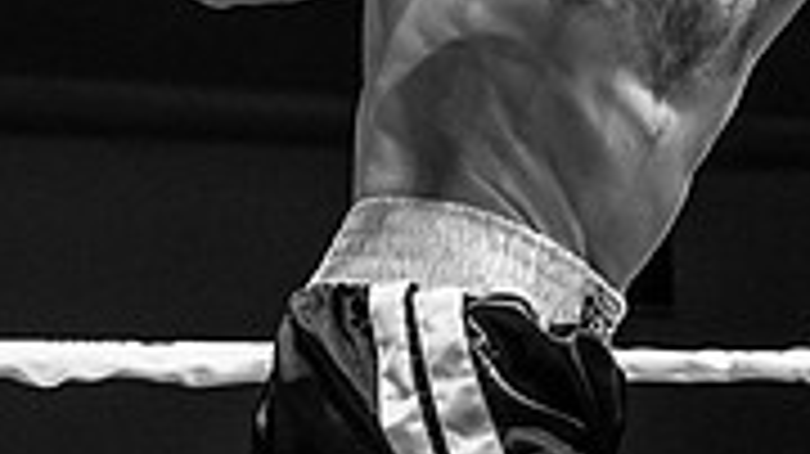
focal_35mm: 152
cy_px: -151
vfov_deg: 7.9
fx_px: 3263
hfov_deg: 13.6
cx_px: 1080
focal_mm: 45
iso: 4000
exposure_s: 1/1000
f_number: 4
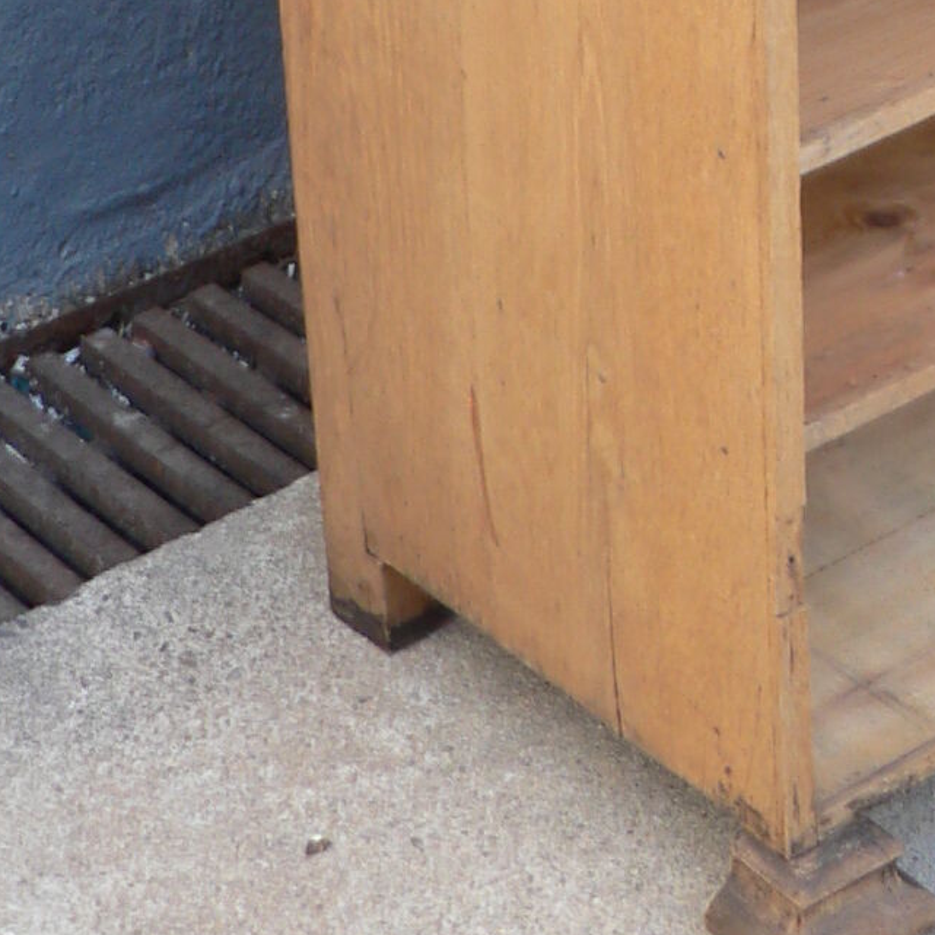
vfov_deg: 12.4
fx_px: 3881
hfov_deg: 13.6
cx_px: 811
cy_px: -799
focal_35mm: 127
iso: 80
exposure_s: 1/60
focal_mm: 6
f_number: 2.8
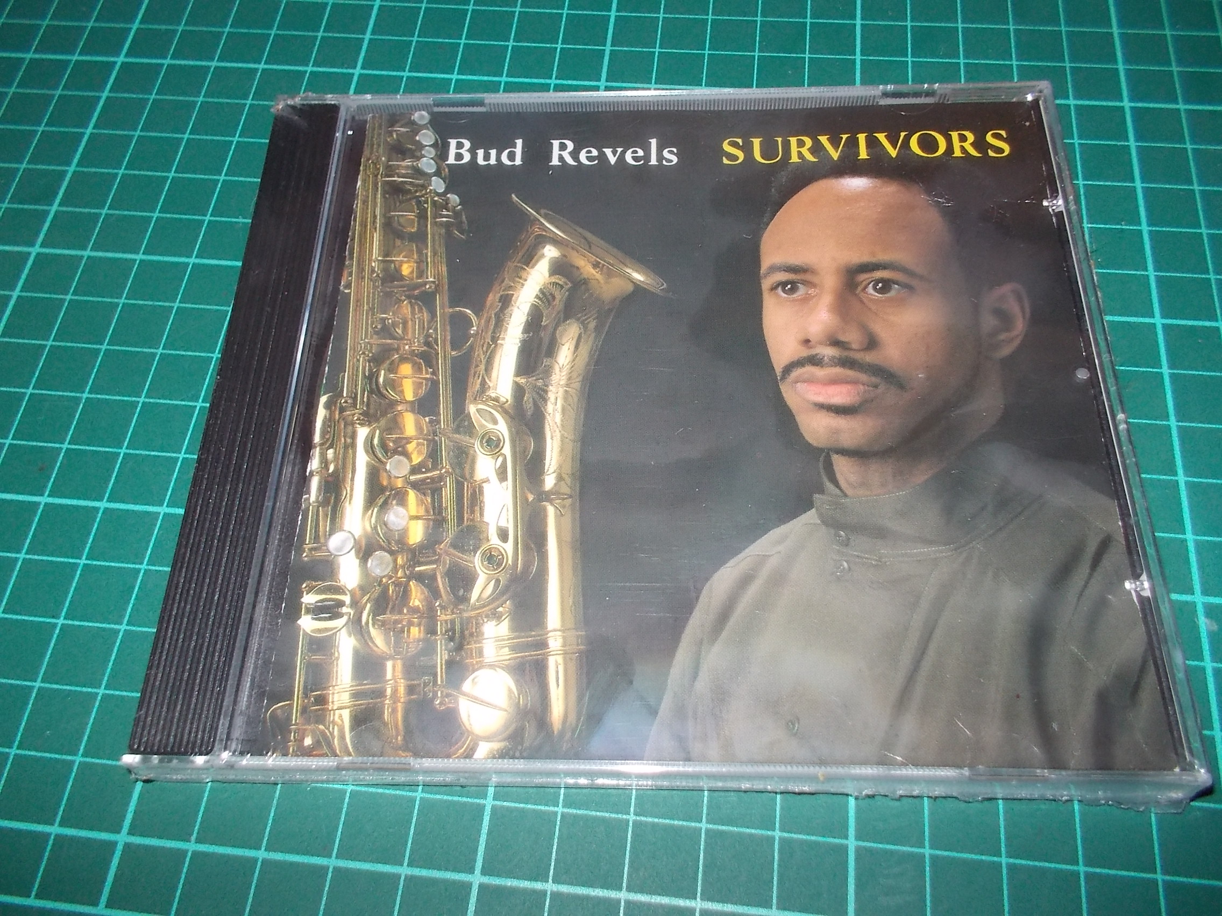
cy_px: 458
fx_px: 1024
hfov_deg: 61.7
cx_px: 611
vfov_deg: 48.2
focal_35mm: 29
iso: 200
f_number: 3.3
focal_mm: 4.1
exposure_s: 1/30
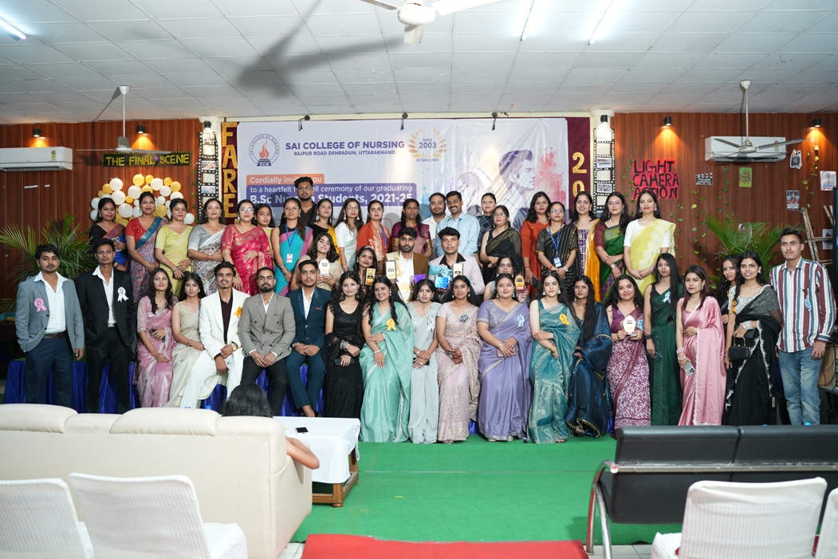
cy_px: 280
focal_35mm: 35
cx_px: 419
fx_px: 815
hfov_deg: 54.4
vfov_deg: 37.9
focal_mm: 35
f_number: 2.8
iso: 1000
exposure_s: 1/160
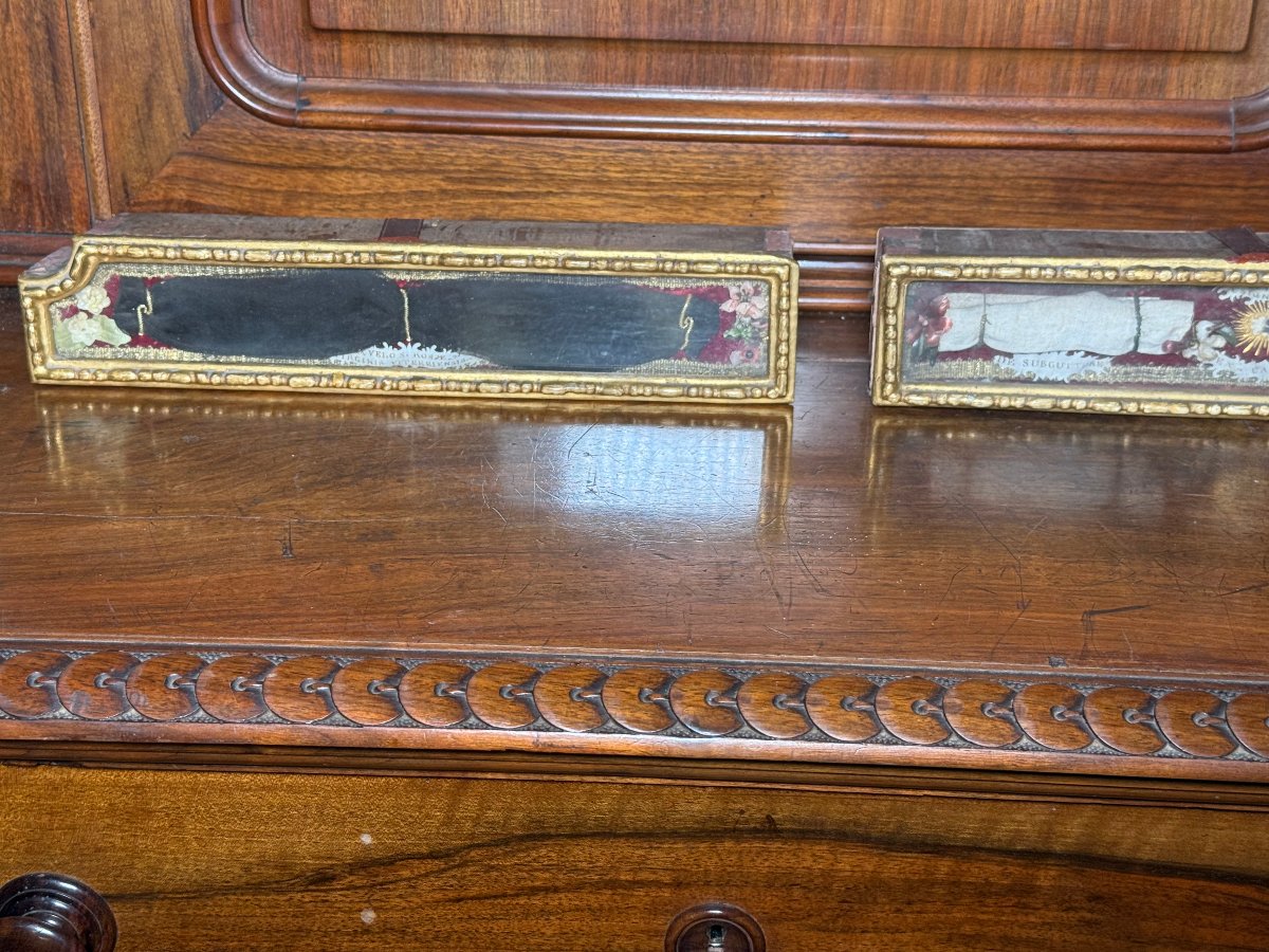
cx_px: 634
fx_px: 1760
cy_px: 476
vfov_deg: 30.3
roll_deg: -1.4
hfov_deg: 39.7
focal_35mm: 48
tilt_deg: -24.3
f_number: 1.78
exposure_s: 1/48
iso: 64
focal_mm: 6.76
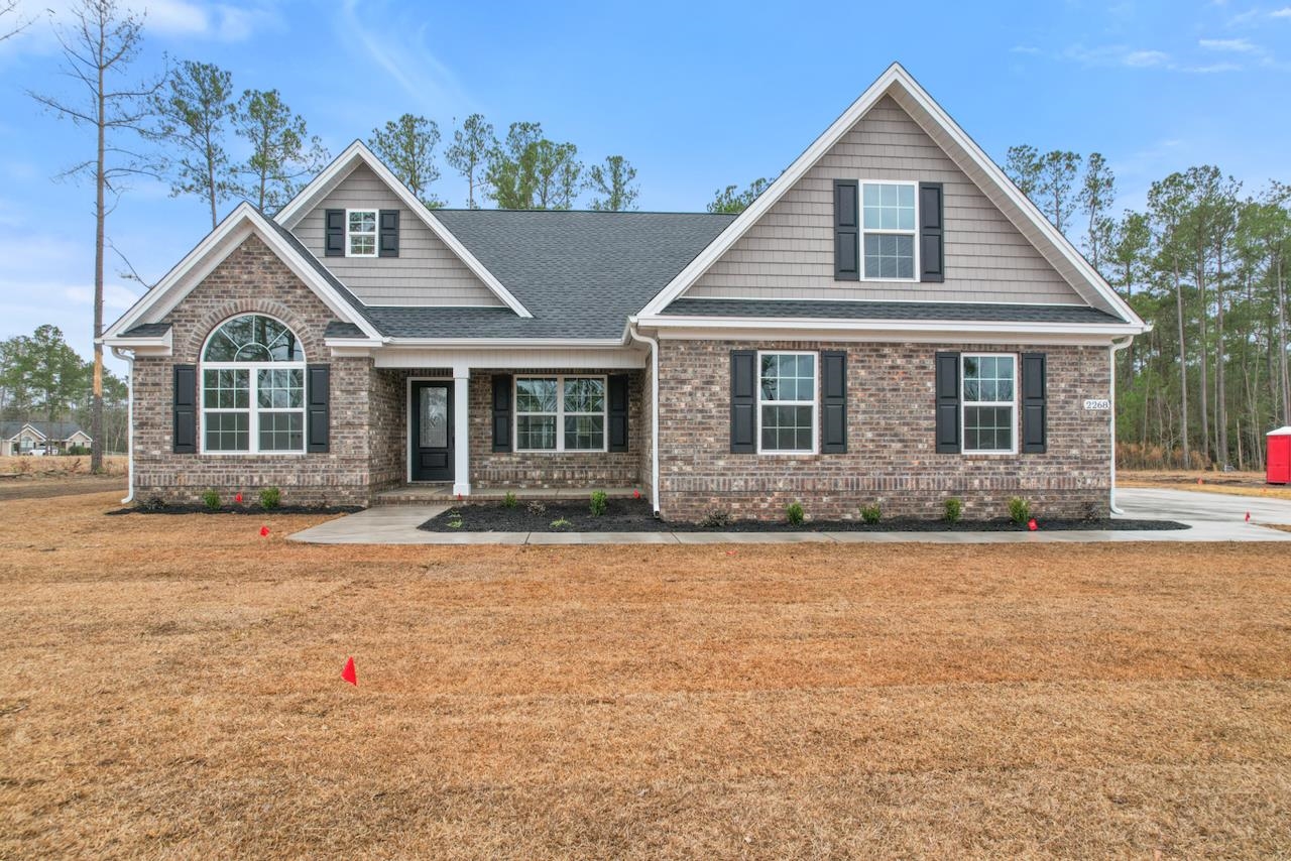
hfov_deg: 78.6
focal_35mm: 22
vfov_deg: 57.3
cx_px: 646
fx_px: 789
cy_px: 430
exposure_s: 1/25
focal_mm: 8.38
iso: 110
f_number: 2.8
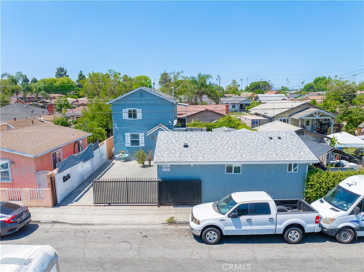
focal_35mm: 24
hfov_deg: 71.6
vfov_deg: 56.7
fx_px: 252
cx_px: 182
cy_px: 136
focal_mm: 12.29
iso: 120
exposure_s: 1/2500
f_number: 2.8
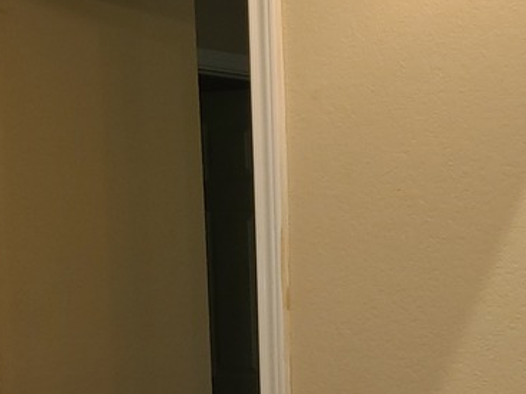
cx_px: 533
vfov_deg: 14.3
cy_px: 398
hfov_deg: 18.7
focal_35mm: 102
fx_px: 1549
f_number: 1.8
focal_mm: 5.4
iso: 64
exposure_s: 1/60
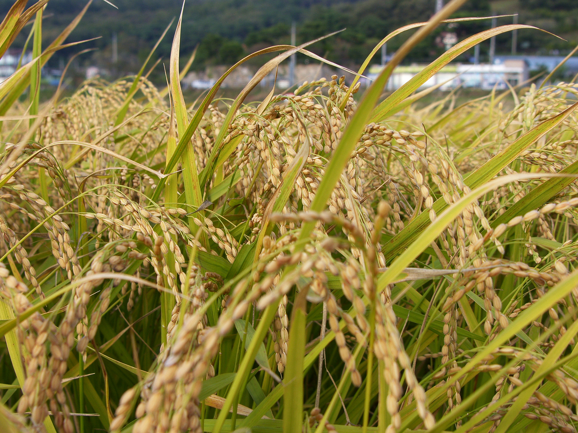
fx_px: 918
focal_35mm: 55
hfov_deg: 34.9
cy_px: 216
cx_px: 289
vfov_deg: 26.6
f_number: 5
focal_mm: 14.2
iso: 50
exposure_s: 1/200
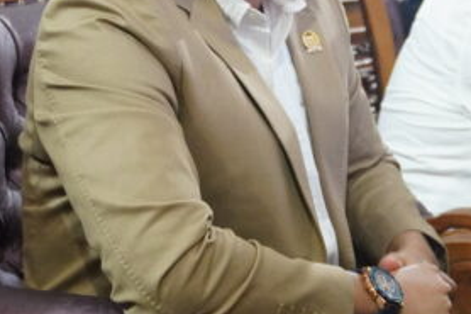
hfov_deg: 17.4
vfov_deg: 11.6
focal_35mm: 117
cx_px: 324
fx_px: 1534
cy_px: 8
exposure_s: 1/80
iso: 5000
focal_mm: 29
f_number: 4.5
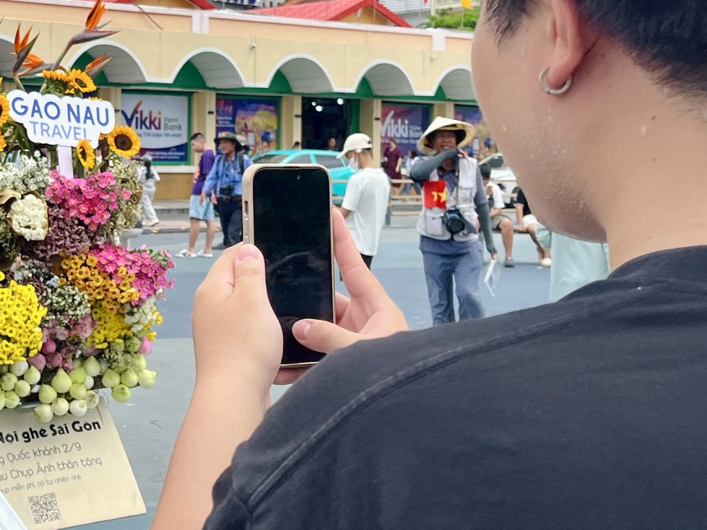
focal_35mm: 68
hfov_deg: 27.1
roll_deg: -0.2
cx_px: 14
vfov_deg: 21.4
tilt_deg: +1.4
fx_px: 1389
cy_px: 118
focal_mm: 5.1
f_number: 1.6
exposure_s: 1/2410
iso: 50
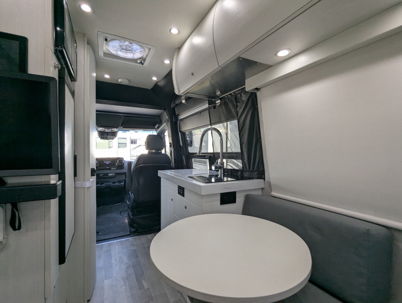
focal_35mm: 16
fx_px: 186
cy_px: 152
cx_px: 201
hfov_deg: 94.4
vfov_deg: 78.2
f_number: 2.2
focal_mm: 2.35
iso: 168
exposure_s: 1/237
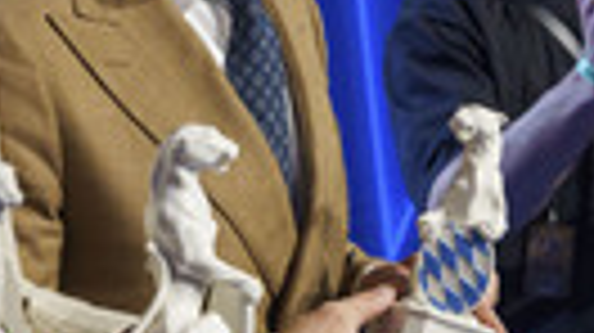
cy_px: -40
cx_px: -137
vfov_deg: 6.7
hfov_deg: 11.8
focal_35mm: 179
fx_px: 2817
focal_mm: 50
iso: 10000
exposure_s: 1/200
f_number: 5.6
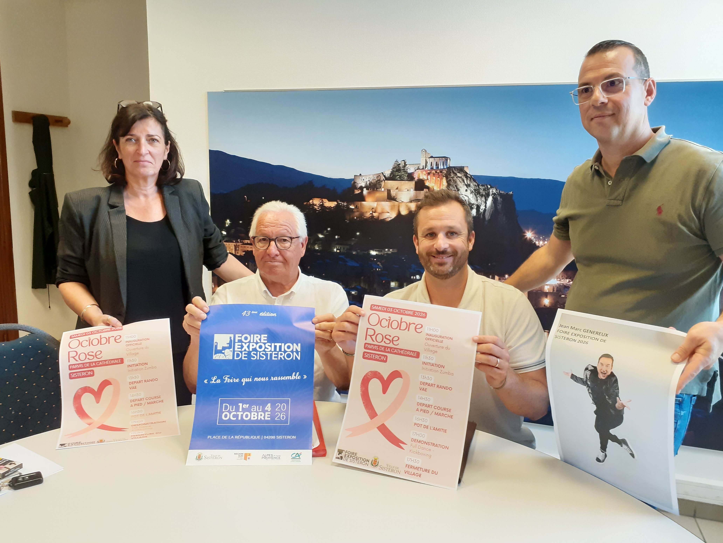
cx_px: 362
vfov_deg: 51.4
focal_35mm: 27
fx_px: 564
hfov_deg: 65.3
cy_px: 272
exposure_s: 1/50
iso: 125
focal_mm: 3.6
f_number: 1.9
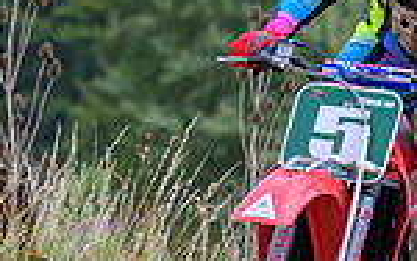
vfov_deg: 1.1
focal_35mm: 1228
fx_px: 13966
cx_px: 4
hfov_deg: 1.7
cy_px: 466
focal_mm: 145
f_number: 4.5
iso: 64
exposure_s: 1/400
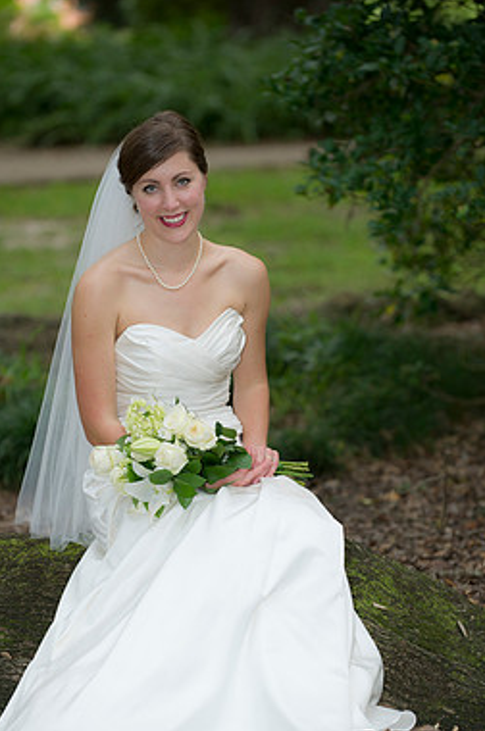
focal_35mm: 154
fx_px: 3123
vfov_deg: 13.4
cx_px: 220
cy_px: 427
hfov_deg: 8.9
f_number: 2.8
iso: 400
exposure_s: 1/200
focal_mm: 130
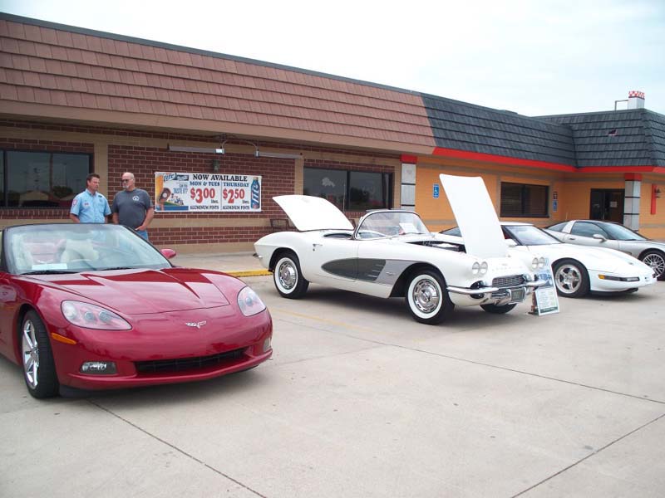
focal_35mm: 36
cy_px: 249
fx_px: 692
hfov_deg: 51.4
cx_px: 332
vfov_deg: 39.7
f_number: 2.8
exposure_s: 1/500
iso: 64
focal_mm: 7.5
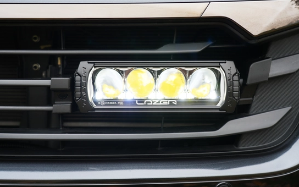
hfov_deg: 37.5
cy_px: 74
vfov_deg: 23.9
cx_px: 162
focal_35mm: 54
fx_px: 440
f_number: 4
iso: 160
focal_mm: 45
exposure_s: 1/60
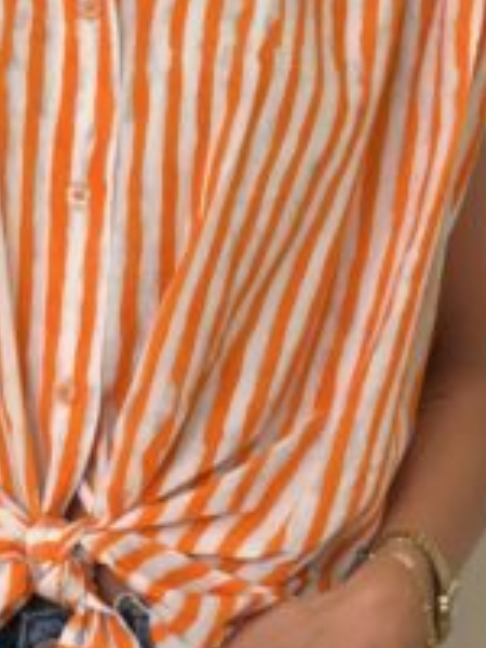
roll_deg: -2.0
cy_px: 413
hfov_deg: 13.2
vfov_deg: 17.5
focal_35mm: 112
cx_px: 113
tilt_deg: +1.8
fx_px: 2097
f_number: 1.78
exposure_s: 1/388
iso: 64
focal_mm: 6.76
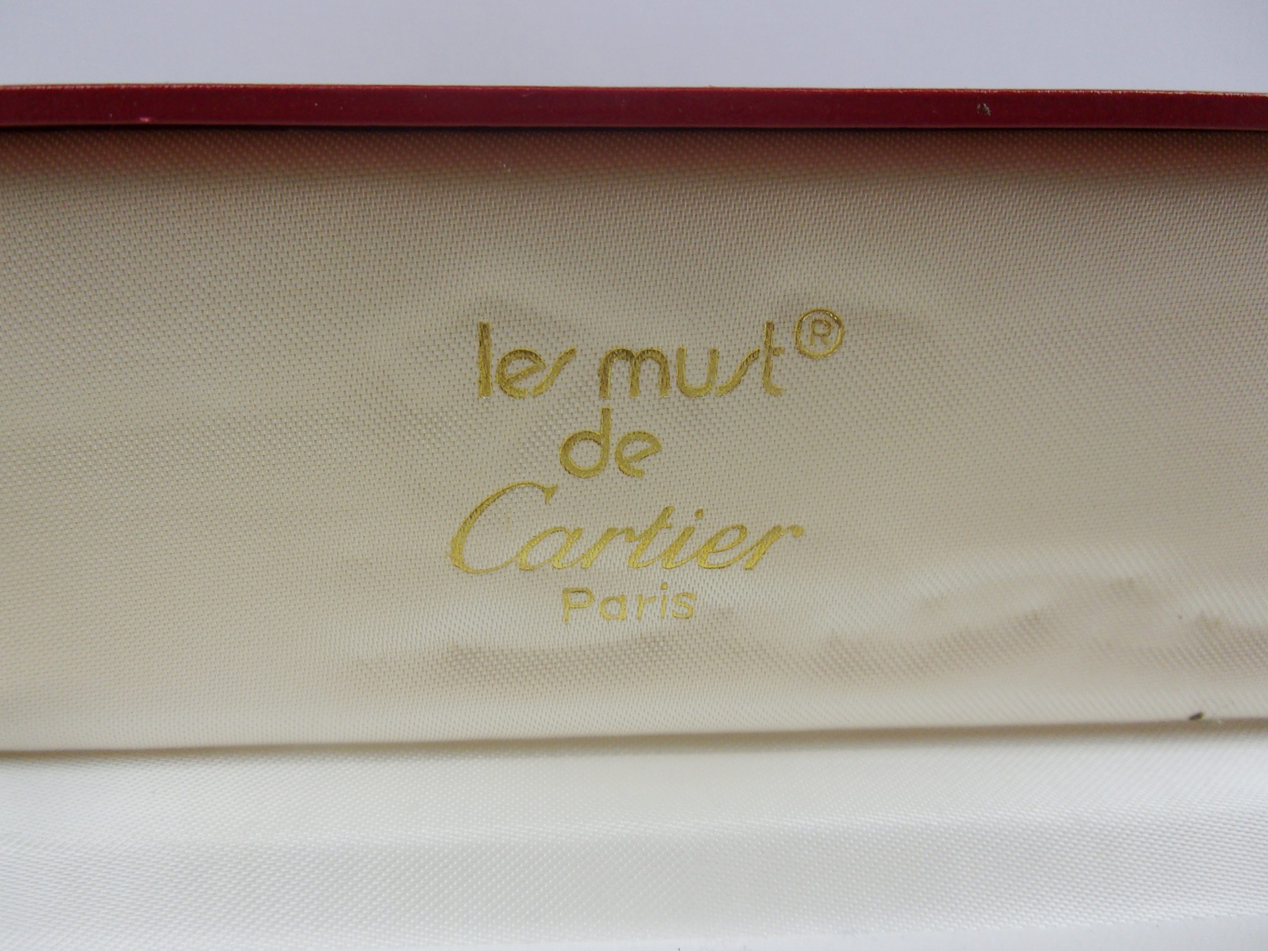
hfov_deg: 63.4
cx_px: 634
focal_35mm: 28
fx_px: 1026
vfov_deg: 49.7
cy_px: 476
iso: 80
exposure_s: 1/38
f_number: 3.9
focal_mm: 5.1
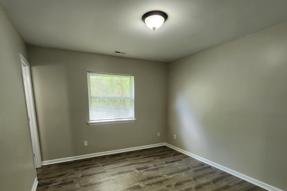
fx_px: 136
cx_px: 137
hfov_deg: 93.2
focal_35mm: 17
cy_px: 127
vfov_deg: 68.5
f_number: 2.2
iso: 200
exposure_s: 1/60
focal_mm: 2.2
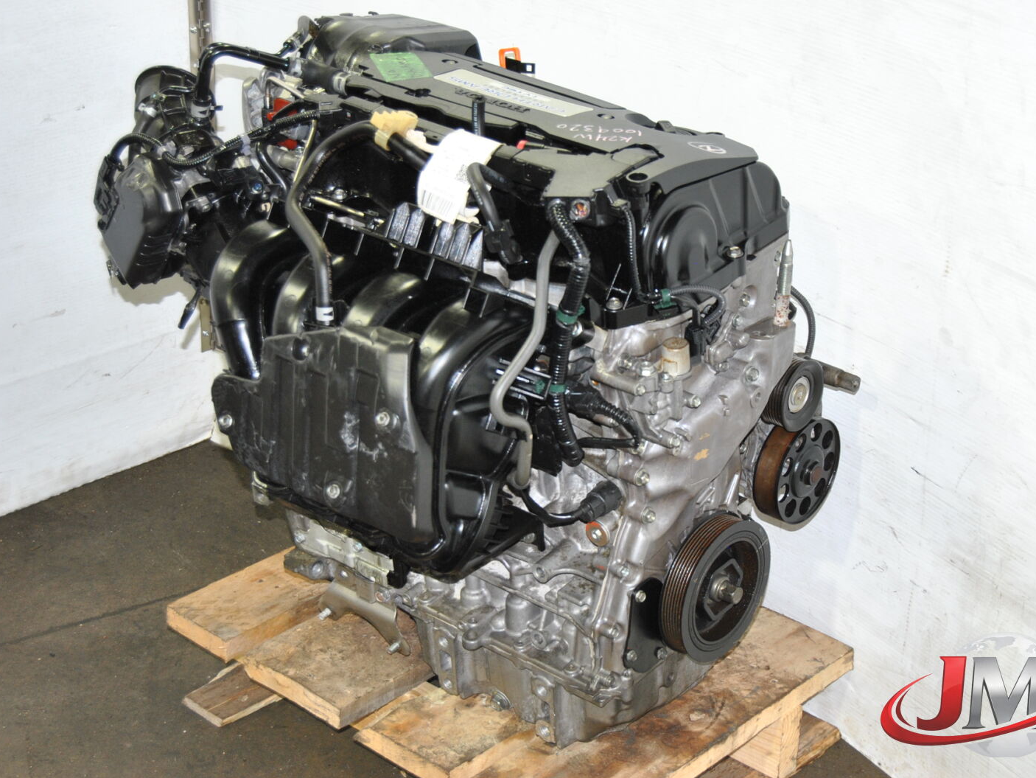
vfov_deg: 21.3
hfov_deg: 28.1
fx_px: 2065
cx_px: 568
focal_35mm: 69
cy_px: 389
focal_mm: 42
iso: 400
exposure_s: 1/60
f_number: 5
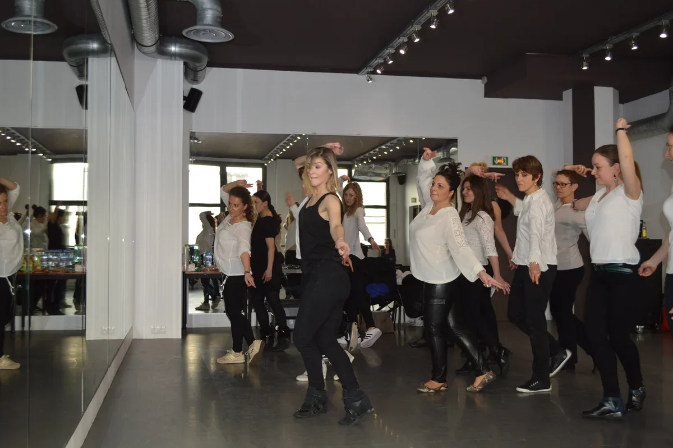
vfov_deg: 31.8
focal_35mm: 42
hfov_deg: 46.4
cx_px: 336
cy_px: 224
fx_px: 785
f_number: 4.5
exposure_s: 1/100
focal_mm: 28
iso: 400
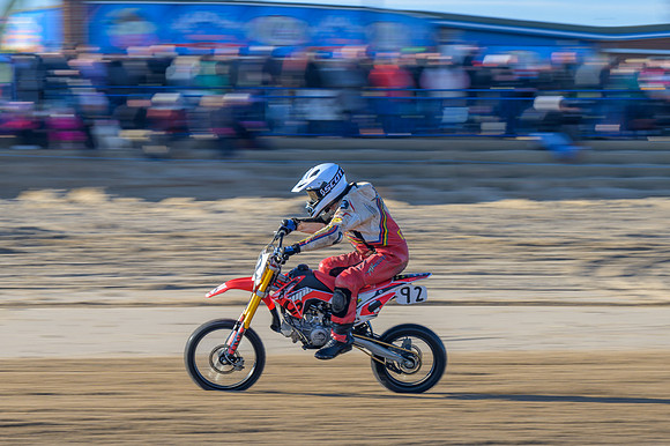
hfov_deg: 8.6
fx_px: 4454
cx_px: 306
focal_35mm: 239
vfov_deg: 5.7
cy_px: 244
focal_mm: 140
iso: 64
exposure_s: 1/100
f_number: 8
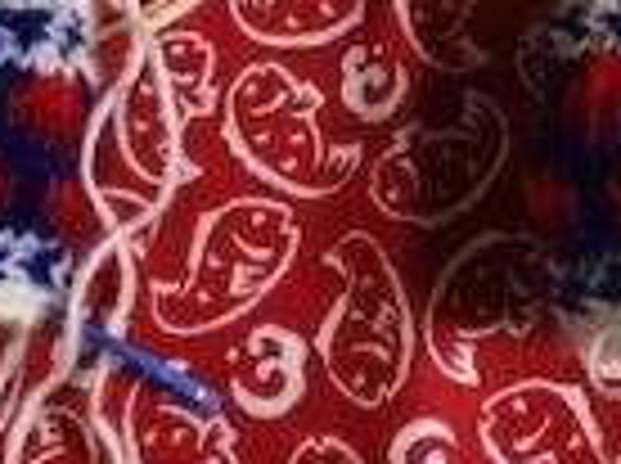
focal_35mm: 120
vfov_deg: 12.1
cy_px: -56
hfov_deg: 16.4
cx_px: 342
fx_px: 2149
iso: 200
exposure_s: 1/20
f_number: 2.4
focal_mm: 4.12
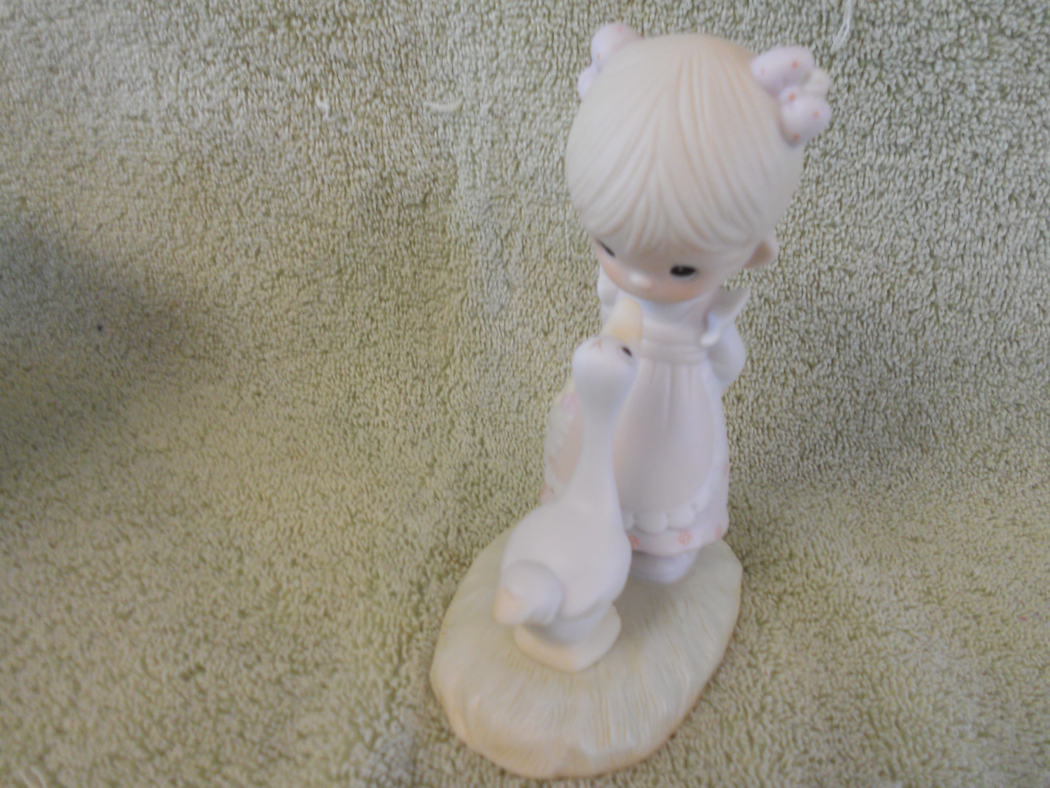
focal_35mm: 32
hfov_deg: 56.8
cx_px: 525
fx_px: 971
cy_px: 394
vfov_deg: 44.2
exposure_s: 1/30
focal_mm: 5.8
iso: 250
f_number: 3.5
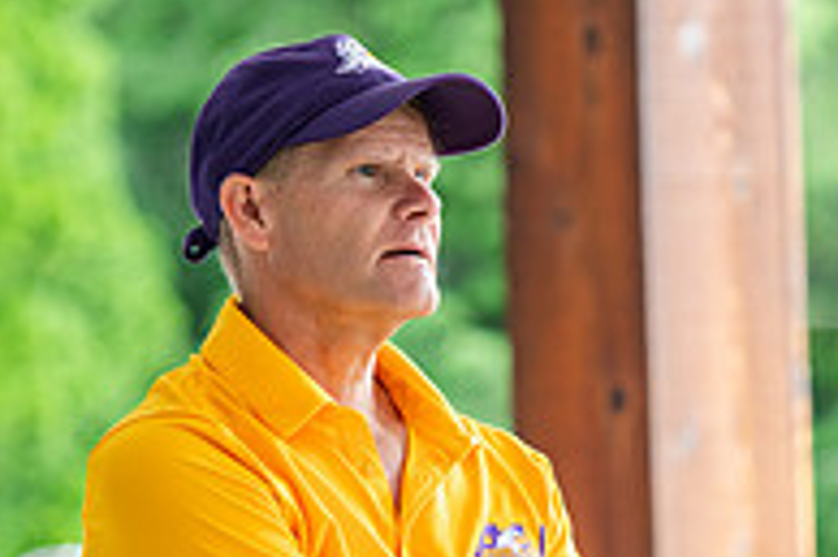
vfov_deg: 3.5
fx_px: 9047
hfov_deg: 5.3
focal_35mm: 389
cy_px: 490
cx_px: 665
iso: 250
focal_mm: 130
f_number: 3.2
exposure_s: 1/200
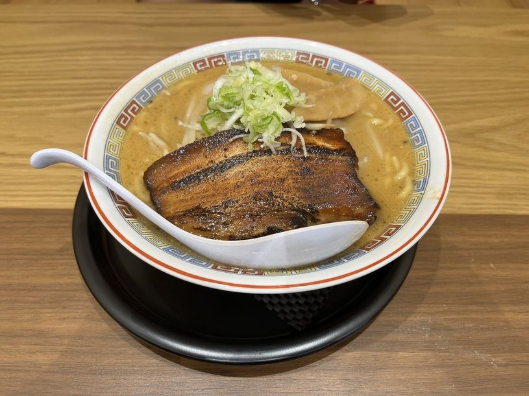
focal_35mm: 26
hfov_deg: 67.3
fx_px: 397
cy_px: 198
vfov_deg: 53.1
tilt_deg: -51.4
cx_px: 264
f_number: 1.6
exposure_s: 1/105
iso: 80
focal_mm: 5.1
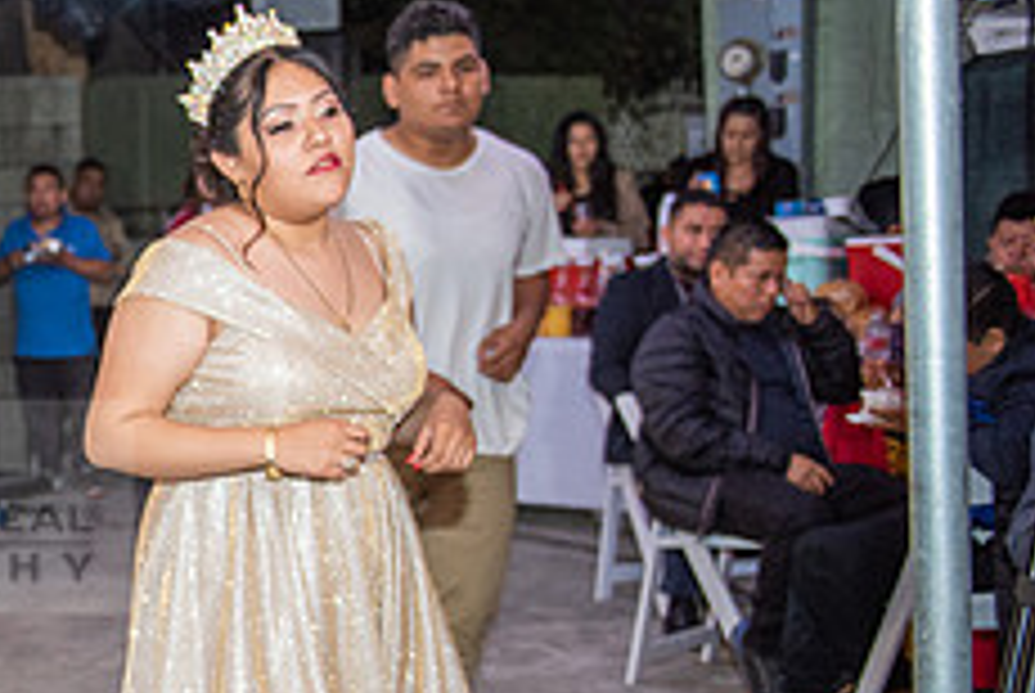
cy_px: 506
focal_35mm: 73
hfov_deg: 24.7
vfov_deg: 18.6
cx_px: -248
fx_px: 2101
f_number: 3.2
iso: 800
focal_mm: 29
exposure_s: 1/160
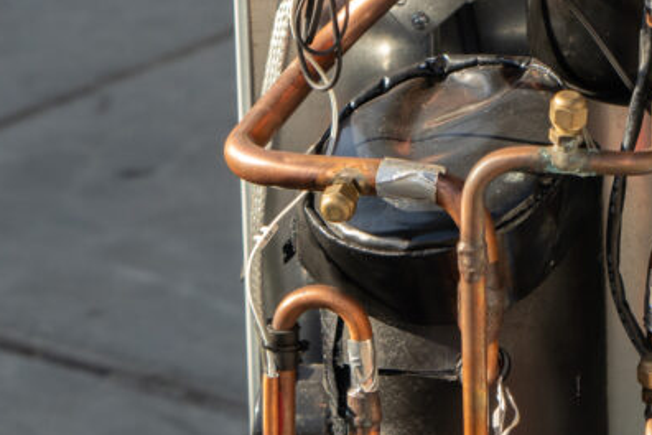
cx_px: 517
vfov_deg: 7.5
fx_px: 3278
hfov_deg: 11.3
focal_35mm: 181
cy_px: 493
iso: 250
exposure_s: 1/250
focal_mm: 70
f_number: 5.6
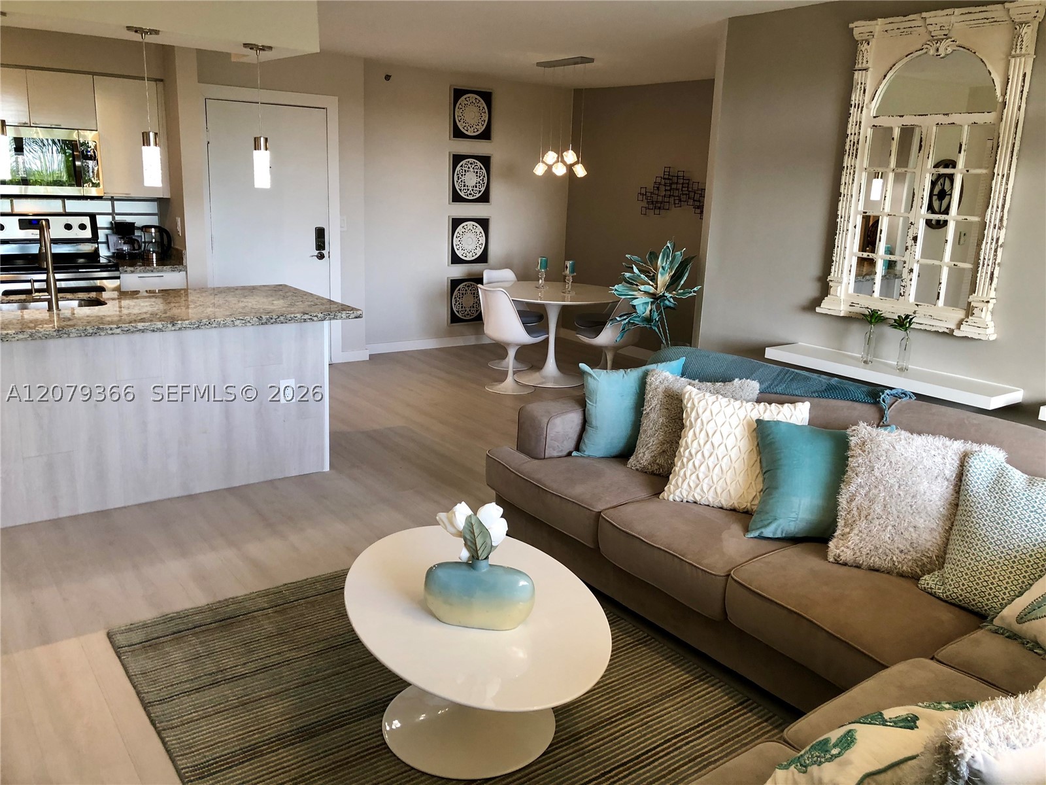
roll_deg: -1.5
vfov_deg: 49.7
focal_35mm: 28
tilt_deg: -12.4
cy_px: 392
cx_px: 523
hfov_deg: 63.4
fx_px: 846
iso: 32
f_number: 1.8
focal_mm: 4
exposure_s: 1/40
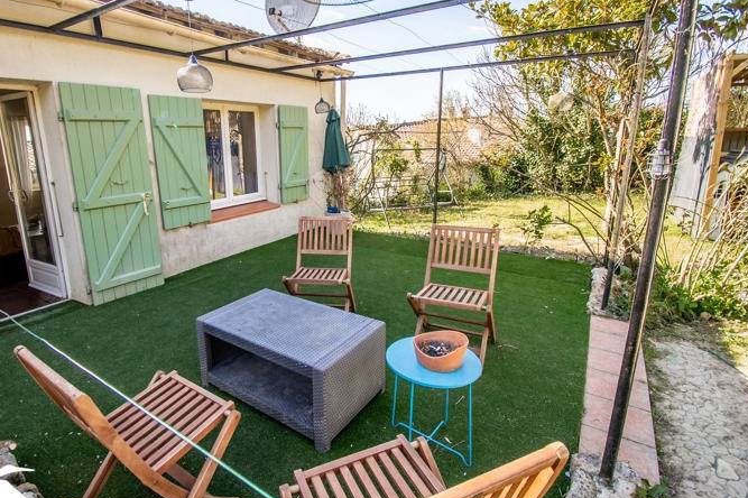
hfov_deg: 89.1
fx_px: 374
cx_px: 305
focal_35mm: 18
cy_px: 236
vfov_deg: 67.3
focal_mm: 10
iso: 200
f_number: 5
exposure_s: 1/400
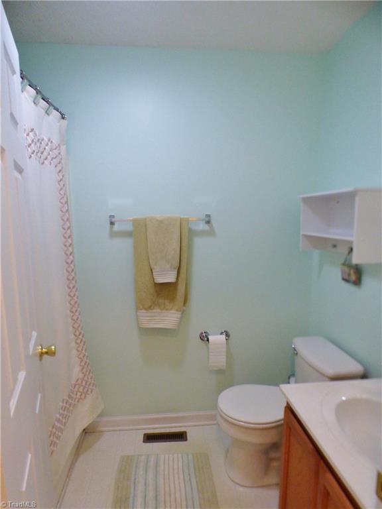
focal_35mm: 20
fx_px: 294
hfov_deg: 66.0
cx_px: 191
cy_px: 254
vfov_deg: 81.7
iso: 400
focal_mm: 3.58
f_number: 2.8
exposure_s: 1/40
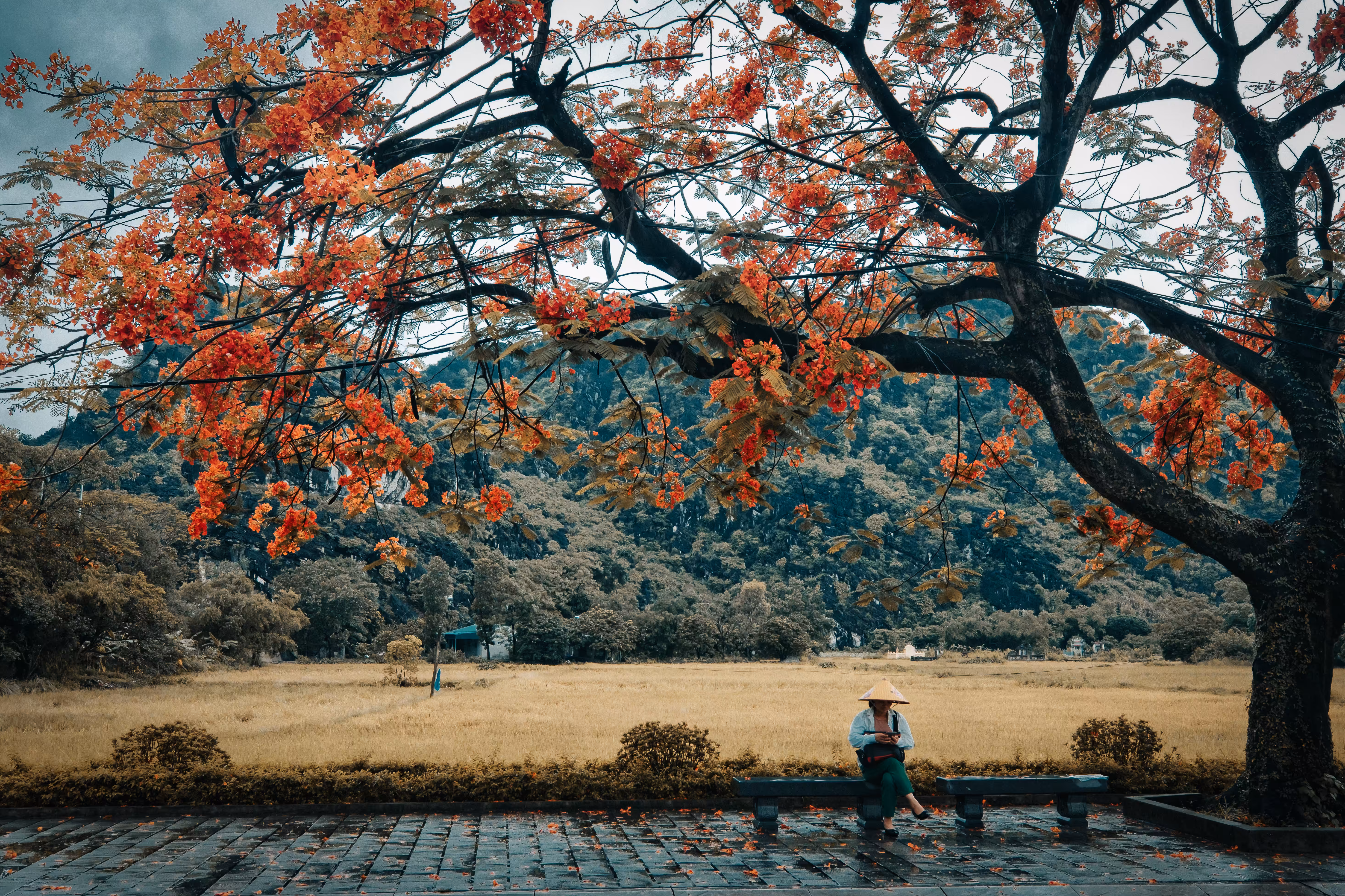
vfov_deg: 35.9
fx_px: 1382
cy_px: 441
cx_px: 690
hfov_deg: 51.9
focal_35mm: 37
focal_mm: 24
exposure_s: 1/40
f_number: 9
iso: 320
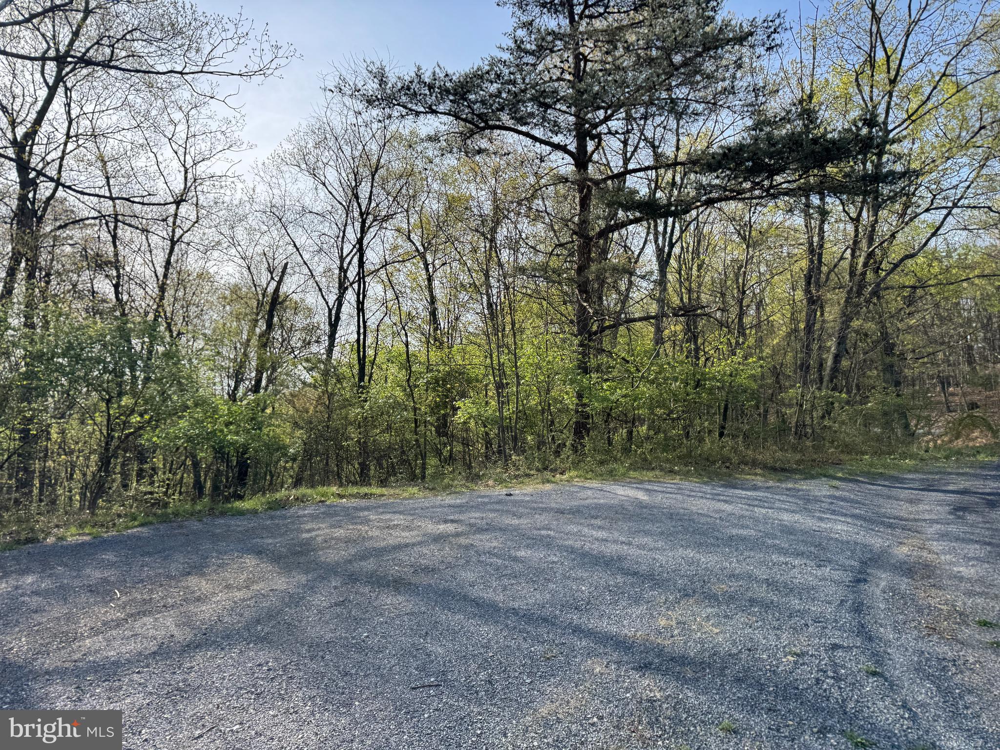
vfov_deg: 56.8
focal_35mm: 24
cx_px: 500
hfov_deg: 71.6
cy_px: 375
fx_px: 693
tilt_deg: +5.5
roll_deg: +4.5
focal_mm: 6.76
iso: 80
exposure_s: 1/2604
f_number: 1.78
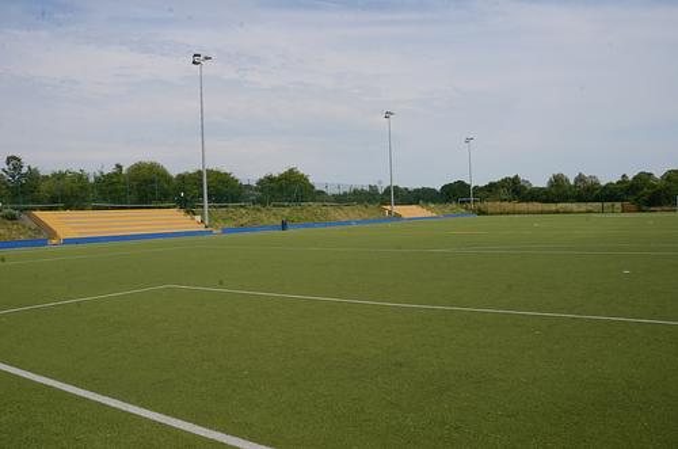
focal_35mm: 27
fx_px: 507
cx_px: 339
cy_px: 224
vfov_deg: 47.7
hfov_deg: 67.5
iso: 100
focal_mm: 18
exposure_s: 1/80
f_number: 18
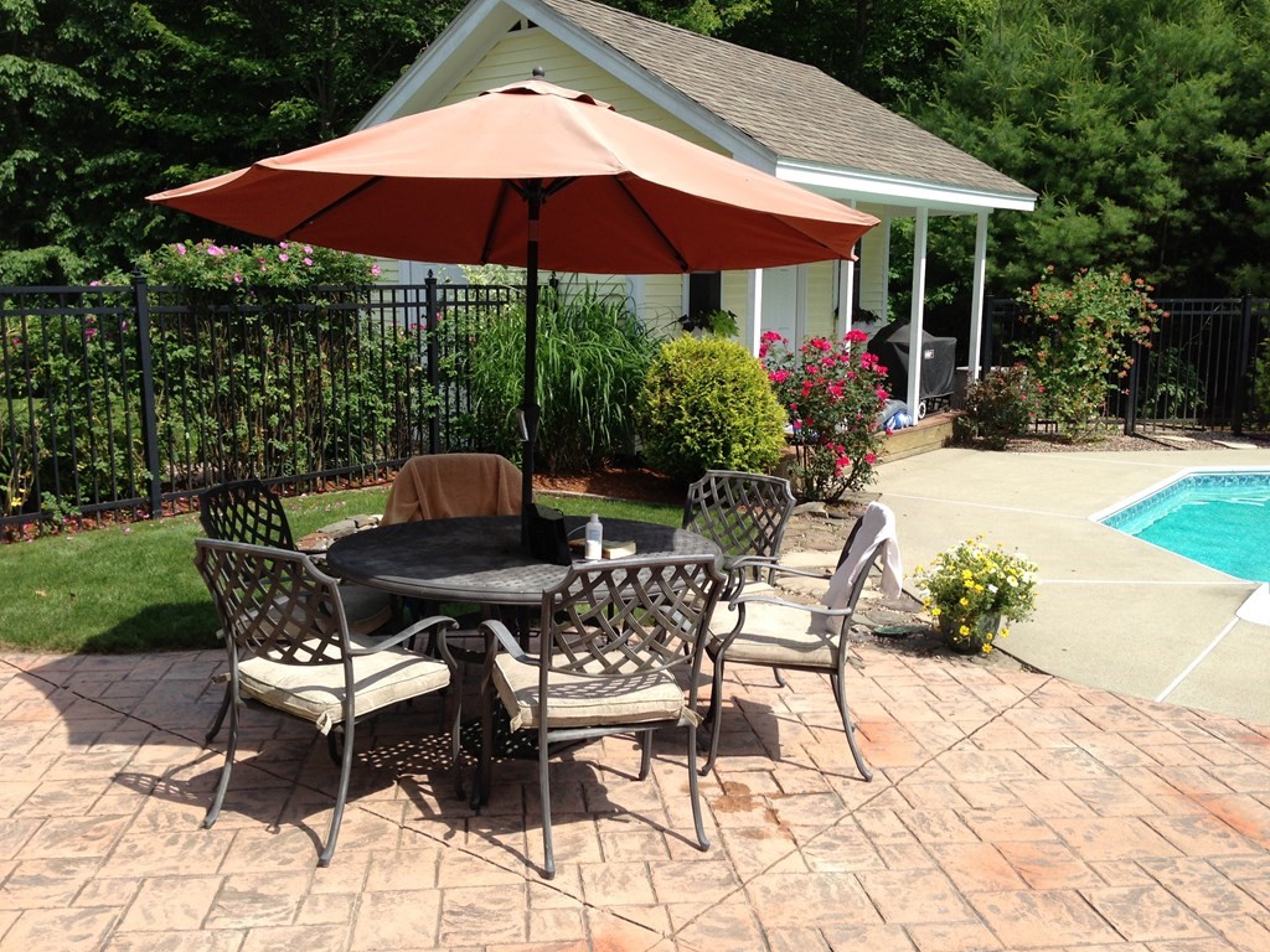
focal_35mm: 33
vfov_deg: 42.9
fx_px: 1211
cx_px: 635
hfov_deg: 55.4
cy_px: 476
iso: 50
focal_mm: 4.13
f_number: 2.4
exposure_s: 1/968
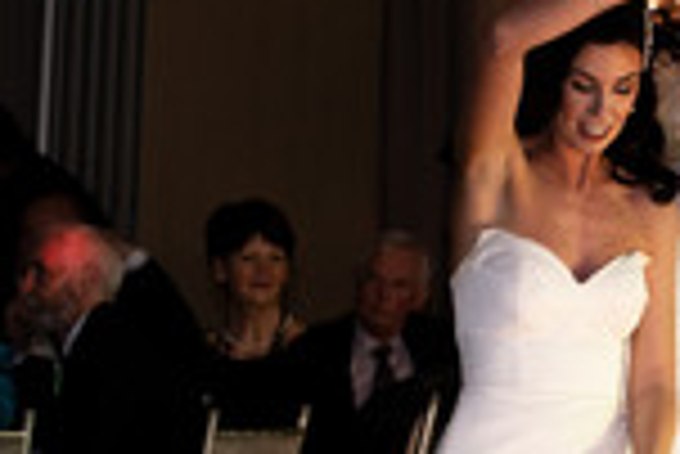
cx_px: 856
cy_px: 472
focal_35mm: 318
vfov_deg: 4.3
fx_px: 6012
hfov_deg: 6.4
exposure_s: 1/250
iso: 640
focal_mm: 100
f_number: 2.8
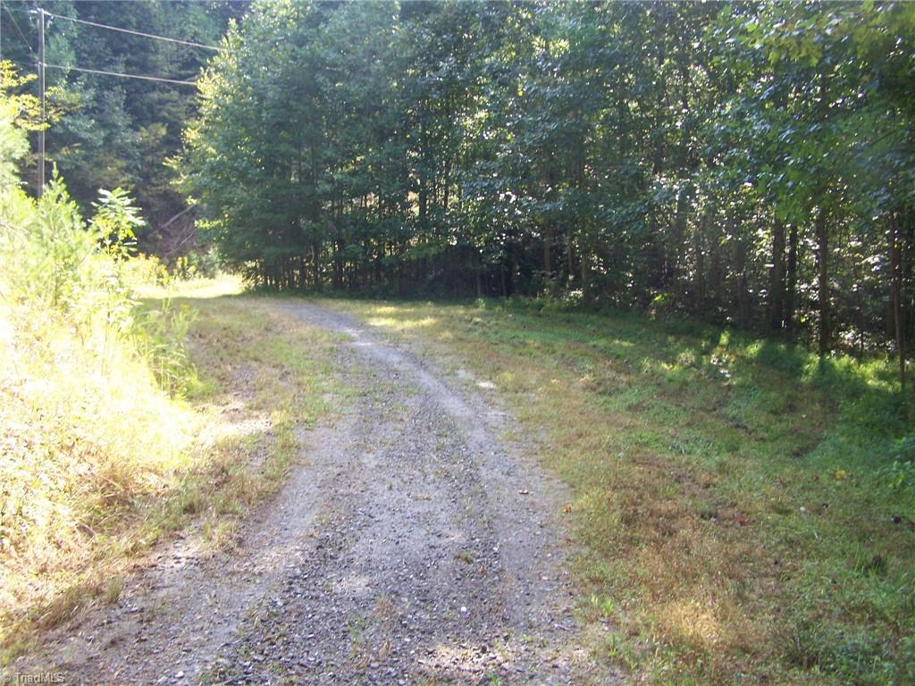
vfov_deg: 37.7
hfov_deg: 49.0
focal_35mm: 38
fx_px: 1004
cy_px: 343
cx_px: 458
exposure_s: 1/160
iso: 160
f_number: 2.8
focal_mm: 6.3
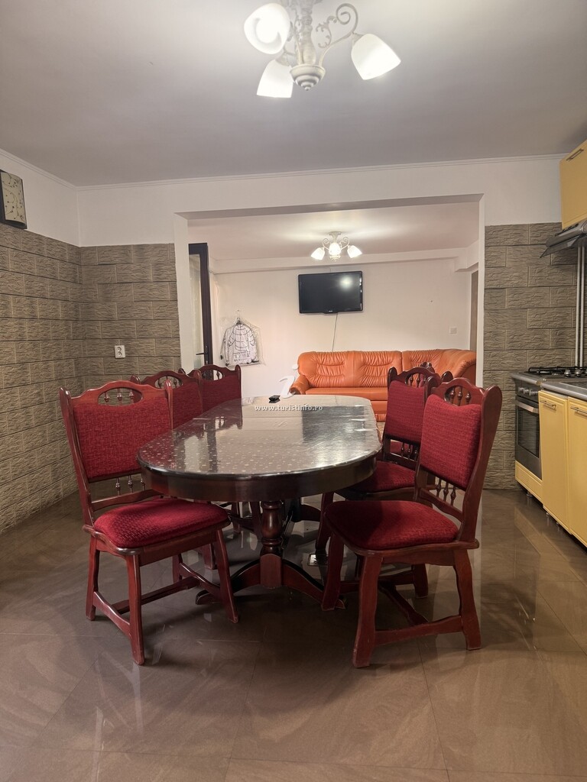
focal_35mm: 24
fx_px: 543
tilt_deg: -5.7
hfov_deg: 56.8
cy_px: 391
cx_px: 294
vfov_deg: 71.6
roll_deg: +1.2
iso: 125
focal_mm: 6.76
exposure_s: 1/100
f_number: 1.78
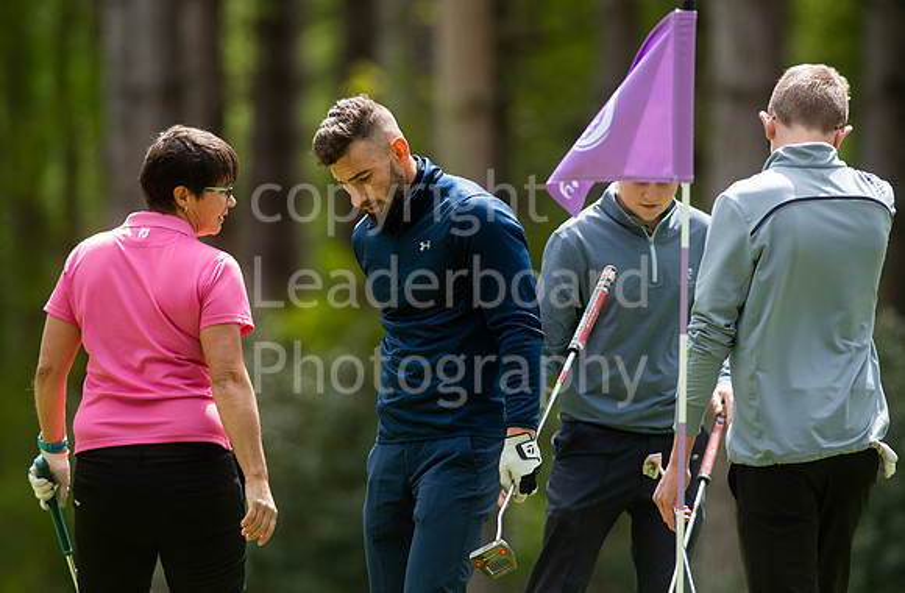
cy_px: 279
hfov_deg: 4.4
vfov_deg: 2.9
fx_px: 11770
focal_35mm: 471
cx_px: 434
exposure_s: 1/2500
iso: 800
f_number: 4
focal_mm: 300
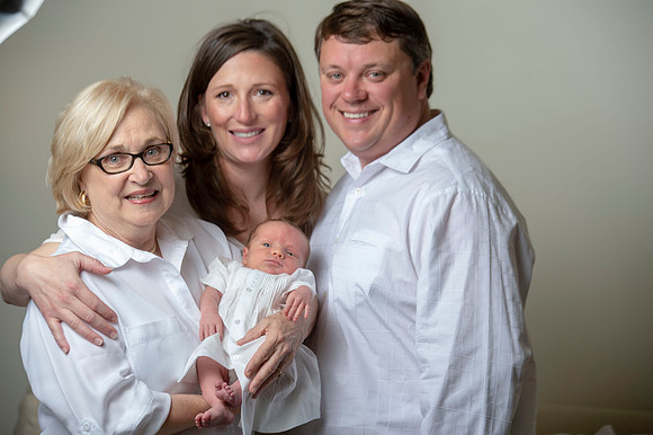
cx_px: 326
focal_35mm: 122
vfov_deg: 11.2
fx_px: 2212
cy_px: 218
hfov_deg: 16.8
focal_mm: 122
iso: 125
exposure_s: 1/160
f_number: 5.6
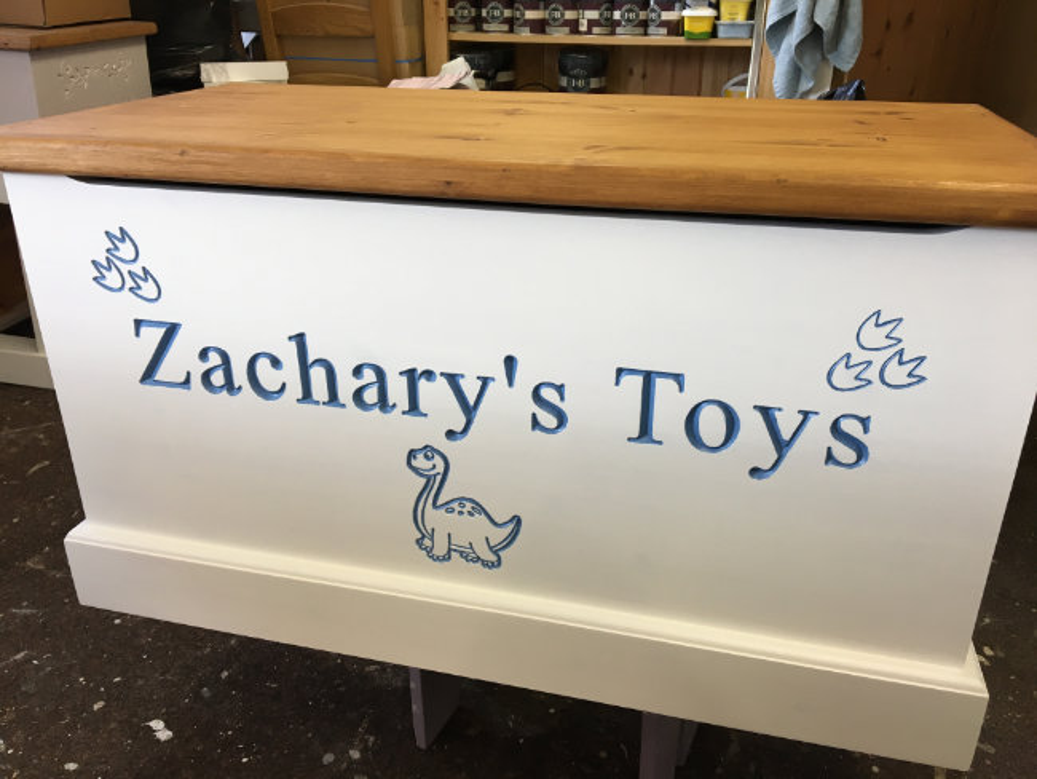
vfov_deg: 48.3
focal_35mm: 29
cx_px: 518
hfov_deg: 61.6
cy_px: 390
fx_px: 869
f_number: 2.2
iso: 25
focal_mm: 4.2
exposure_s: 1/33
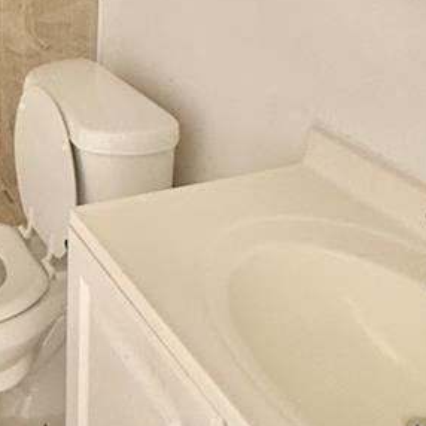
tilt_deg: -8.0
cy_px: -70
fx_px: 724
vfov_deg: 28.9
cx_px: -30
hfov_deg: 29.8
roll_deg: -0.5
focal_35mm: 52
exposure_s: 1/60
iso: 500
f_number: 2.2
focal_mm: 2.22
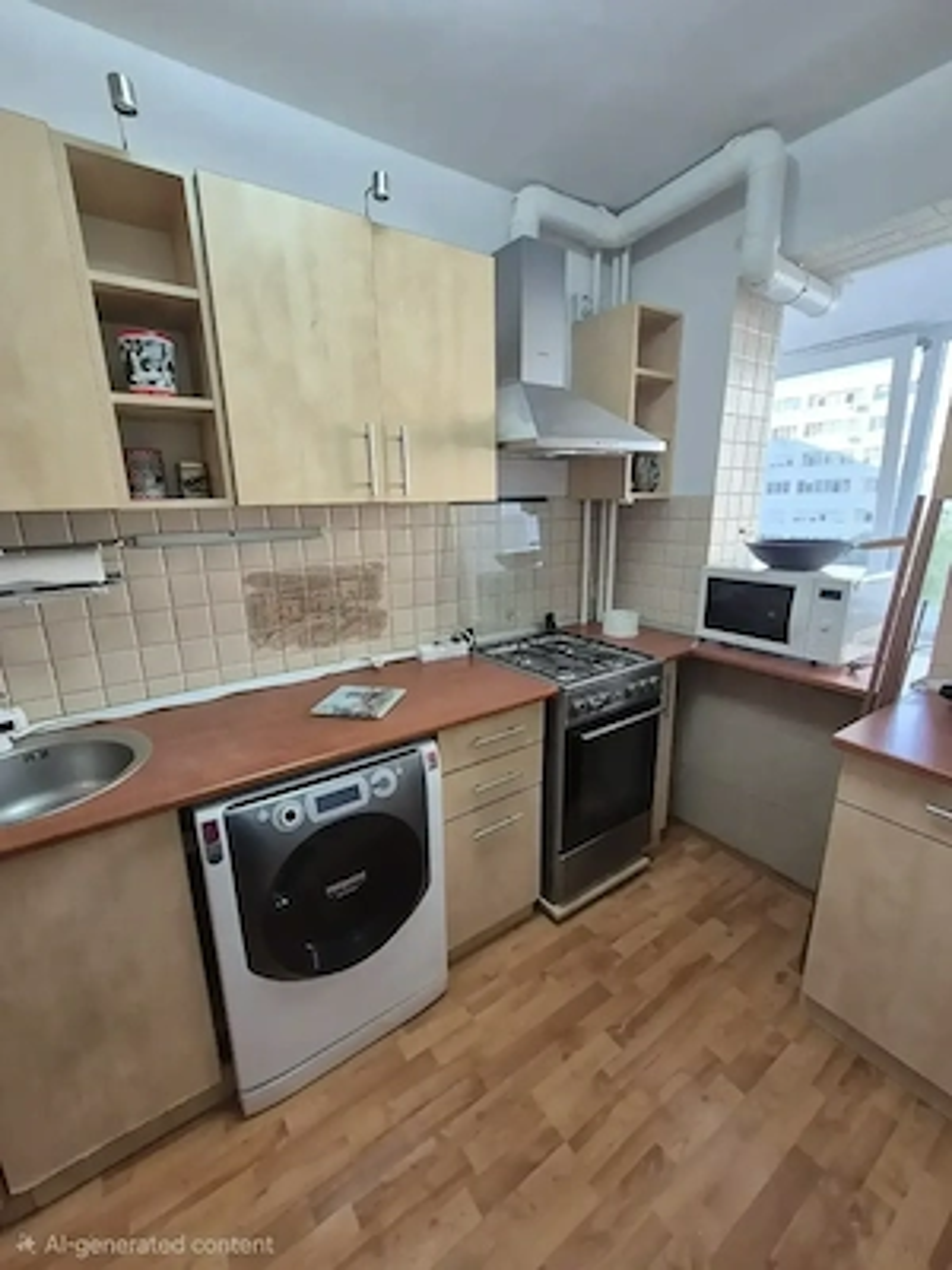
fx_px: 477
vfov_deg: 106.2
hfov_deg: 89.9
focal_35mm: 13
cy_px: 635
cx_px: 476
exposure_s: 1/50
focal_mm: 2.2
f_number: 2.2
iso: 100
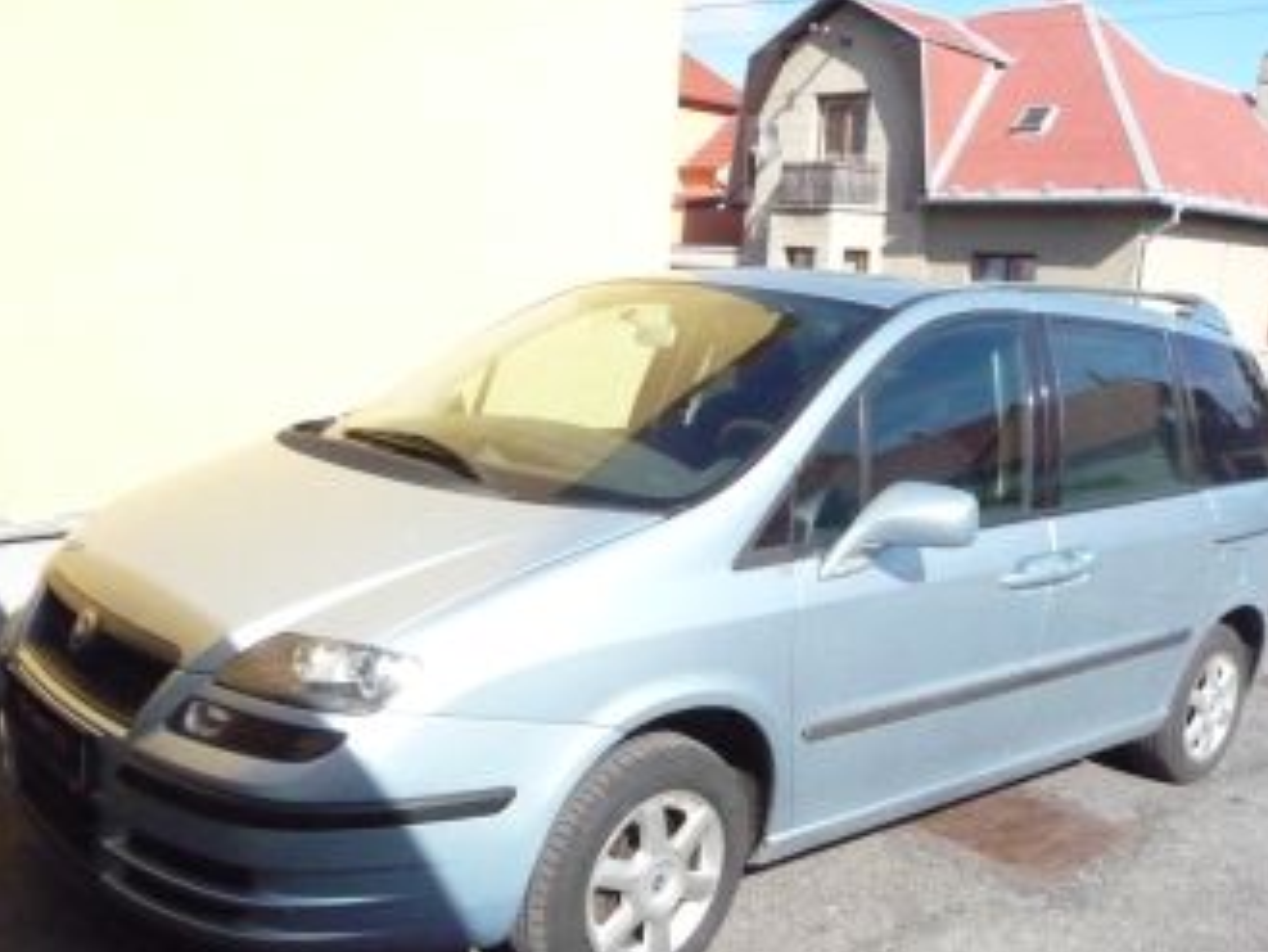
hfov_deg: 53.9
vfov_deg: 41.6
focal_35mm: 34
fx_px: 1246
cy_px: 574
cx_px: 640
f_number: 8
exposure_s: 1/2000
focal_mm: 4.7
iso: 1600
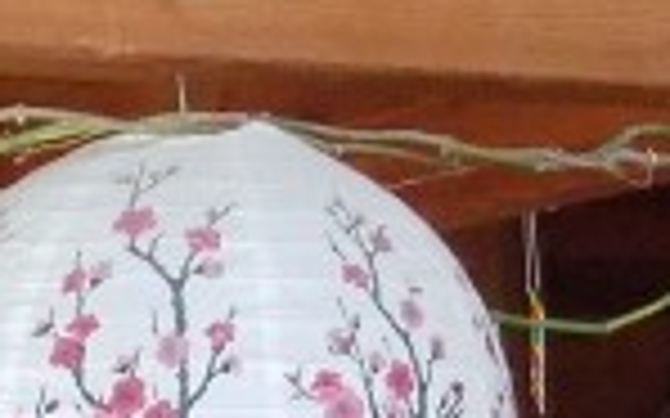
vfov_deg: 6.9
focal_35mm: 167
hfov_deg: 12.4
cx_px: 643
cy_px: -944
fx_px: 3048
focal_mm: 4
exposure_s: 1/20
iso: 400
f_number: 3.1
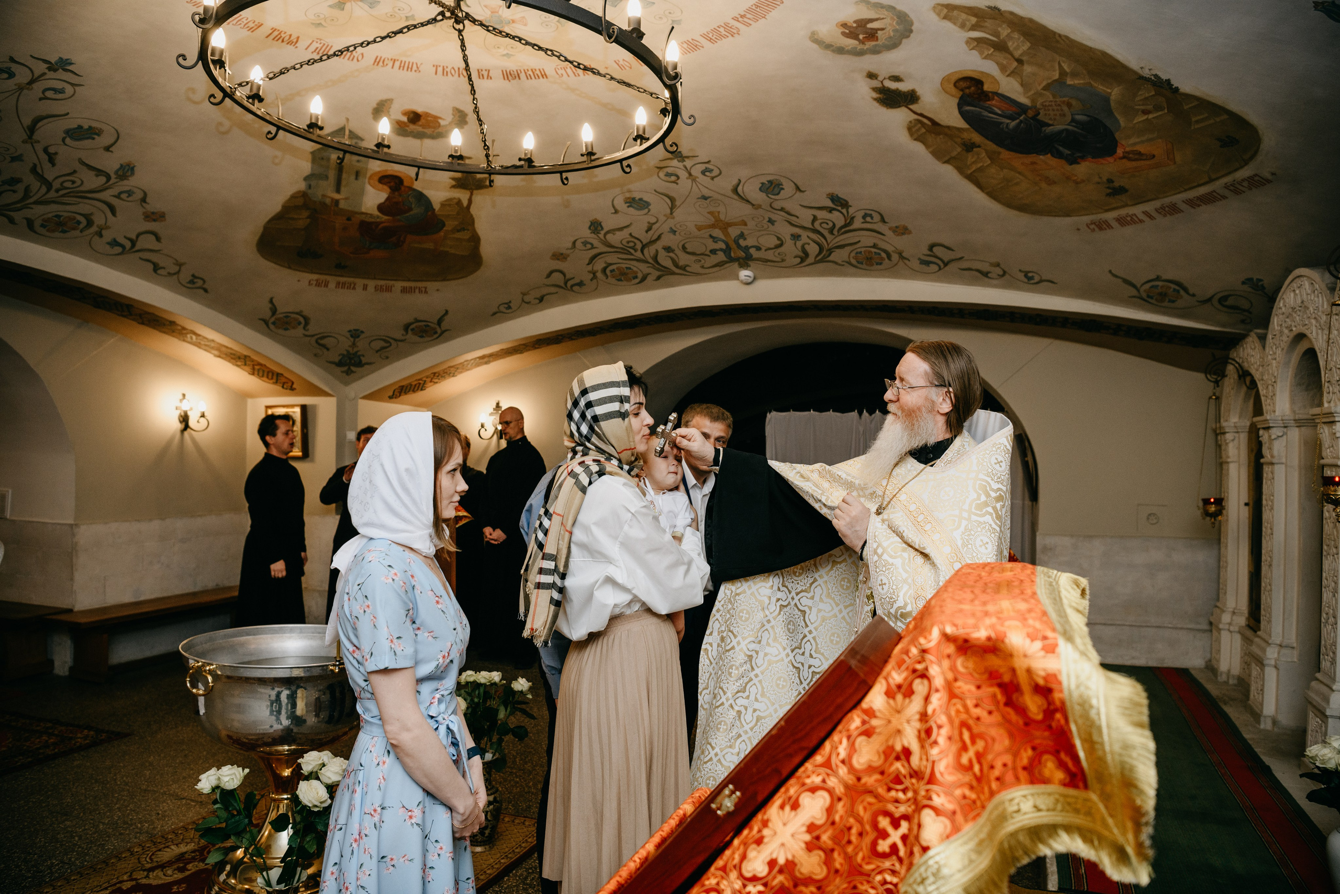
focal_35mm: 24
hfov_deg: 73.7
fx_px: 893
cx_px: 670
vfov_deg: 53.1
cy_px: 447
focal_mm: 24
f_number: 3.5
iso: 500
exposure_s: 1/160
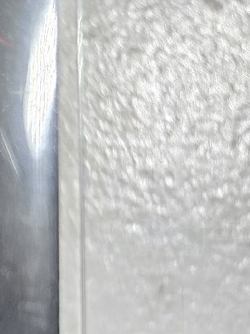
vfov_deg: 18.3
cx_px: -268
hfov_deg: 12.2
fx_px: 1022
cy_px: 284
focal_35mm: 106
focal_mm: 6.3
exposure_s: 1/120
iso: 200
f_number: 1.7
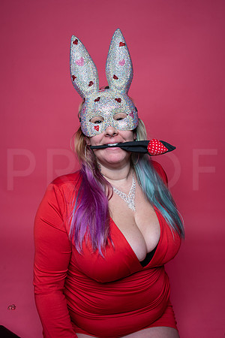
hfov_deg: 37.9
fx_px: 328
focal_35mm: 35
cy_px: 169
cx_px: 112
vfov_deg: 54.4
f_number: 8
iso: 100
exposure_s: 1/160
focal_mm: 35
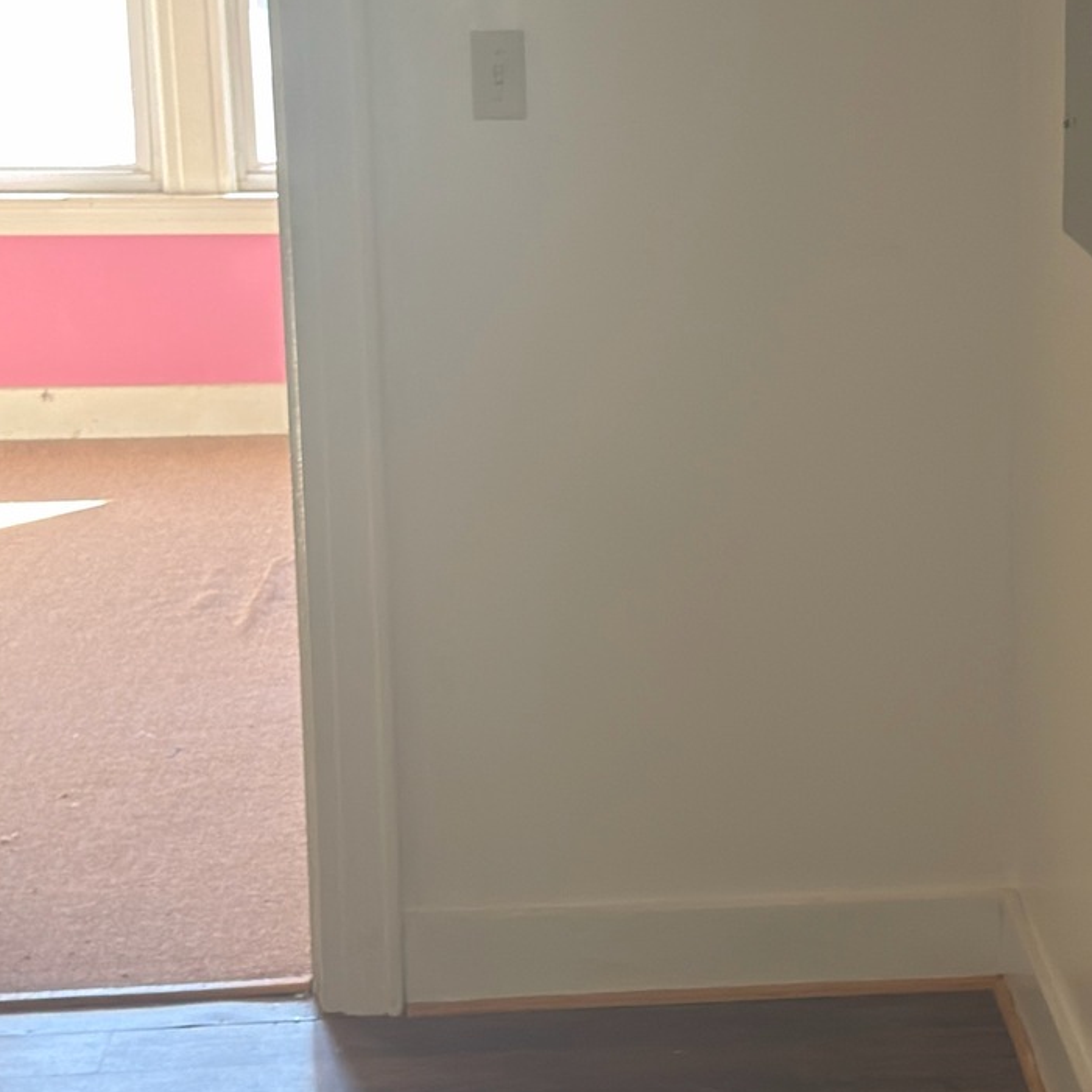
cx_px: 883
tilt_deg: -12.5
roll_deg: +1.1
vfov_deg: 18.7
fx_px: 3319
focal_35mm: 93
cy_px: 514
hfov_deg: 18.5
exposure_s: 1/60
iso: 200
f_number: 1.78
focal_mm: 6.76
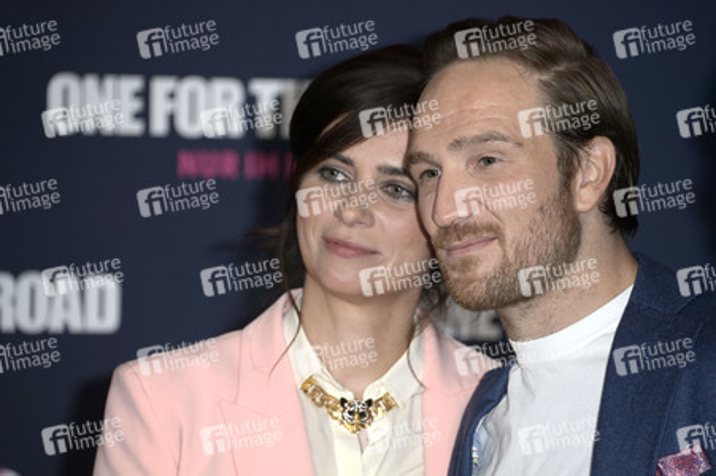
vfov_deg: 4.6
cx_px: 358
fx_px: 5962
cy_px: 238
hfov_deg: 6.9
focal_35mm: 300
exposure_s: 1/250
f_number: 5.6
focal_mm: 300
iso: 800
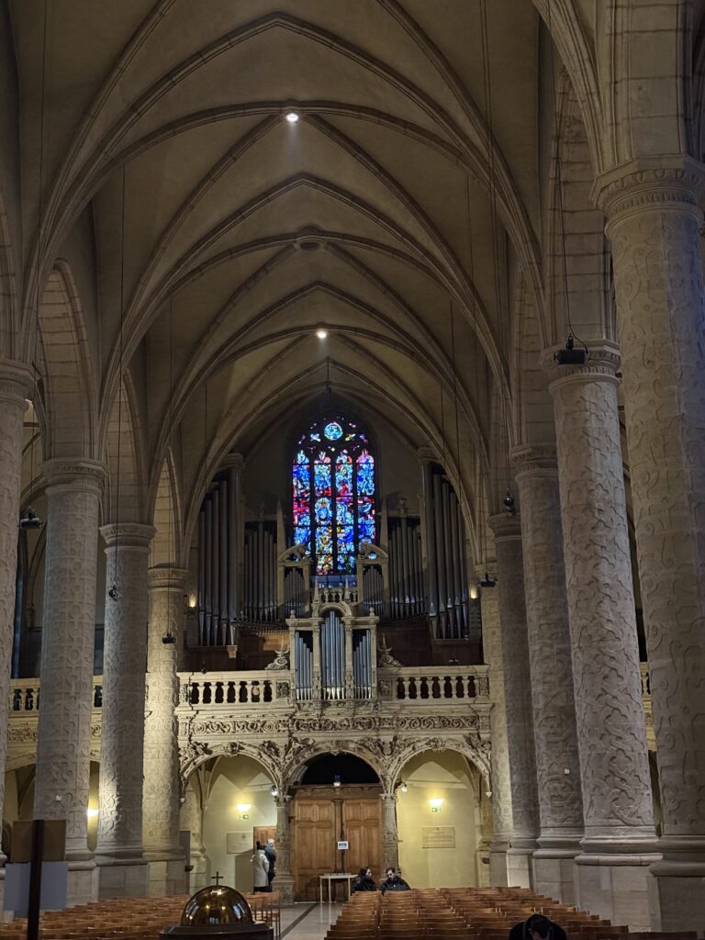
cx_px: 352
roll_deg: +1.5
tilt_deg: +15.8
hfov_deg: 30.3
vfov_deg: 39.7
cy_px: 470
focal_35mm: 48
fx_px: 1303
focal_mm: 6.76
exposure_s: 1/20
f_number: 1.78
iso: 640
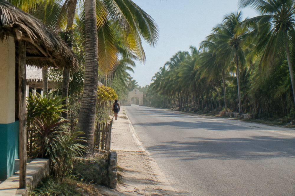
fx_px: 303
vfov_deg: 35.9
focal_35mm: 37
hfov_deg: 51.9
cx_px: 148
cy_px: 98
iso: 200
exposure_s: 1/250
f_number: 7.1
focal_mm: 37
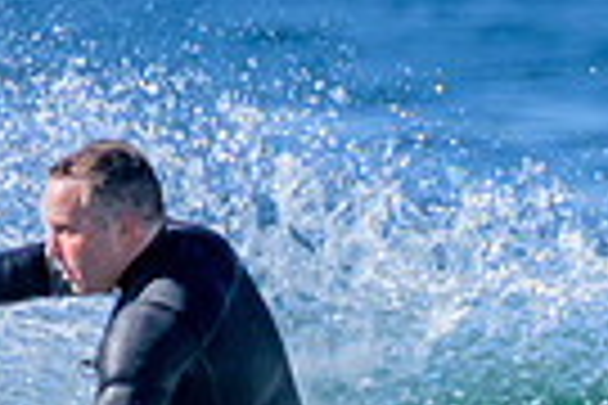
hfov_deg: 0.4
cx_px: 251
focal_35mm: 4689
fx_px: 79186
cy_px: 788
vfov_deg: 0.3
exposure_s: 1/800
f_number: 11
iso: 450
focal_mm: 800
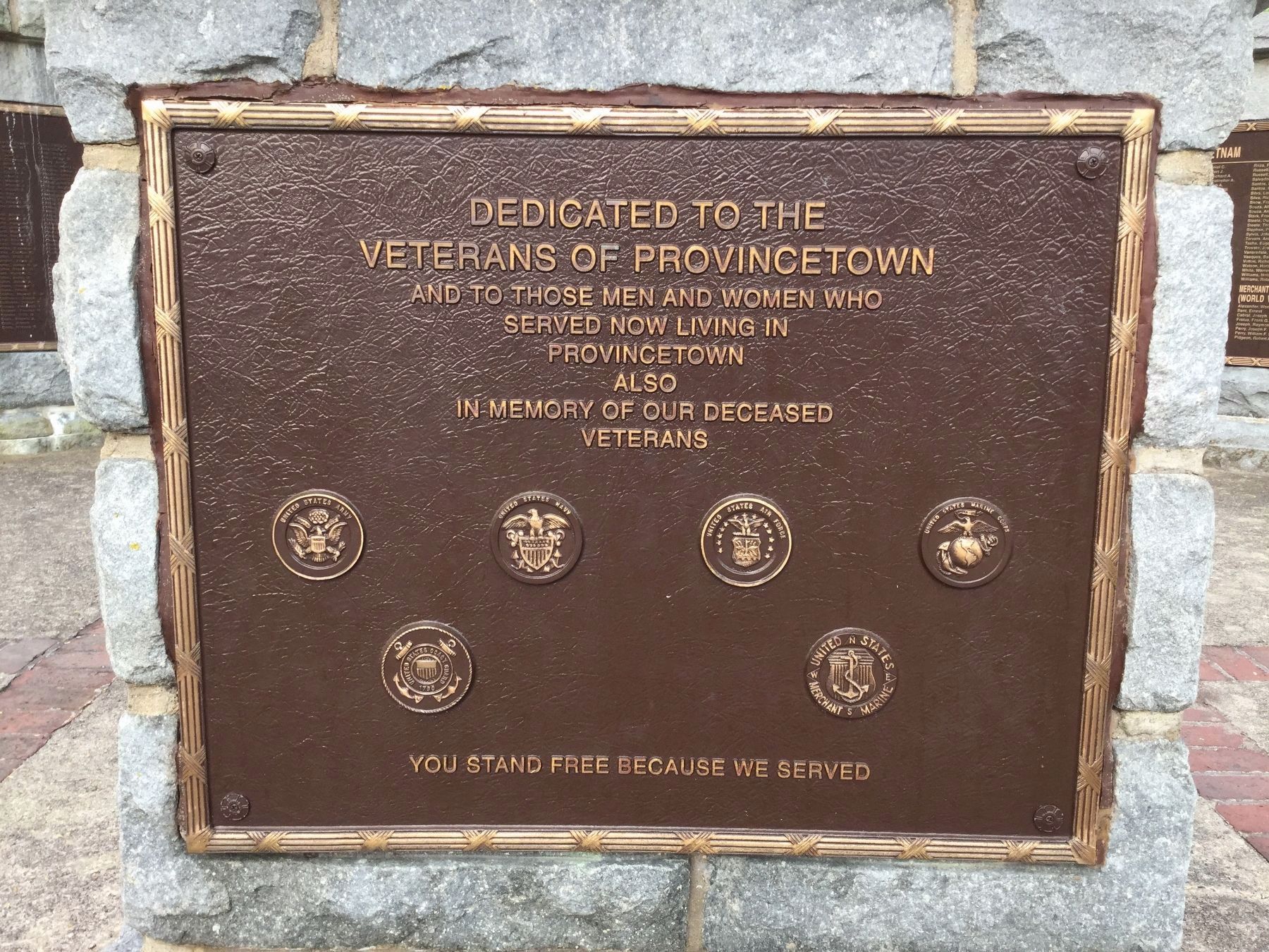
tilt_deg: -10.1
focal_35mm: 31
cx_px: 634
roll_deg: -1.3
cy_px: 476
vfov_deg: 45.4
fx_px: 1136
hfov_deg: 58.4
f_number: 2.4
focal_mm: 3.3
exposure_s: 1/120
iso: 40
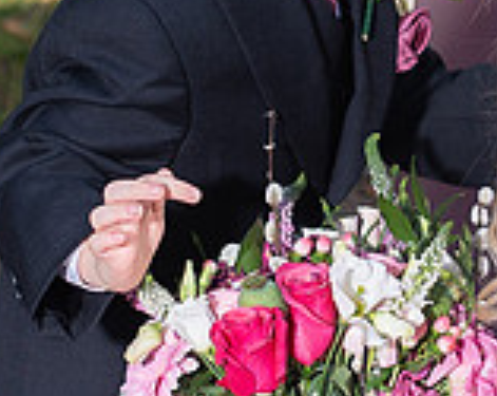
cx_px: 371
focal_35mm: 254
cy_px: 195
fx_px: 3729
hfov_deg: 7.6
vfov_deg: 6.1
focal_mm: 35
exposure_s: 1/1600
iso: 200
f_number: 2.8
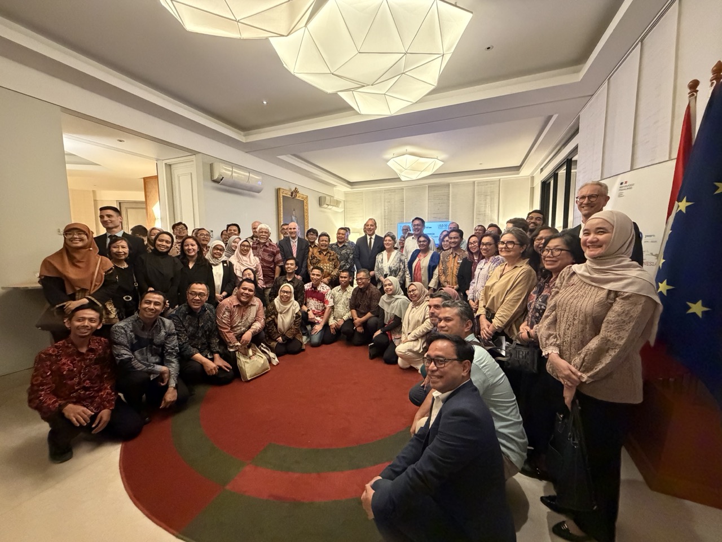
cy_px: 271
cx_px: 361
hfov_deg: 102.1
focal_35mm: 14
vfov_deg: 85.7
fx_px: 292
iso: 1250
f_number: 2.2
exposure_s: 1/50
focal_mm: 2.22
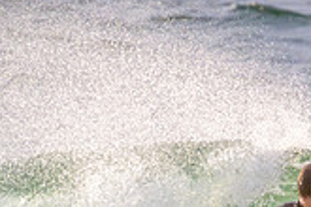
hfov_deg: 0.7
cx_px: 388
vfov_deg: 0.5
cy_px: 249
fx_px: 24351
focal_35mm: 2819
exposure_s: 1/2000
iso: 1400
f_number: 11
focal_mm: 800
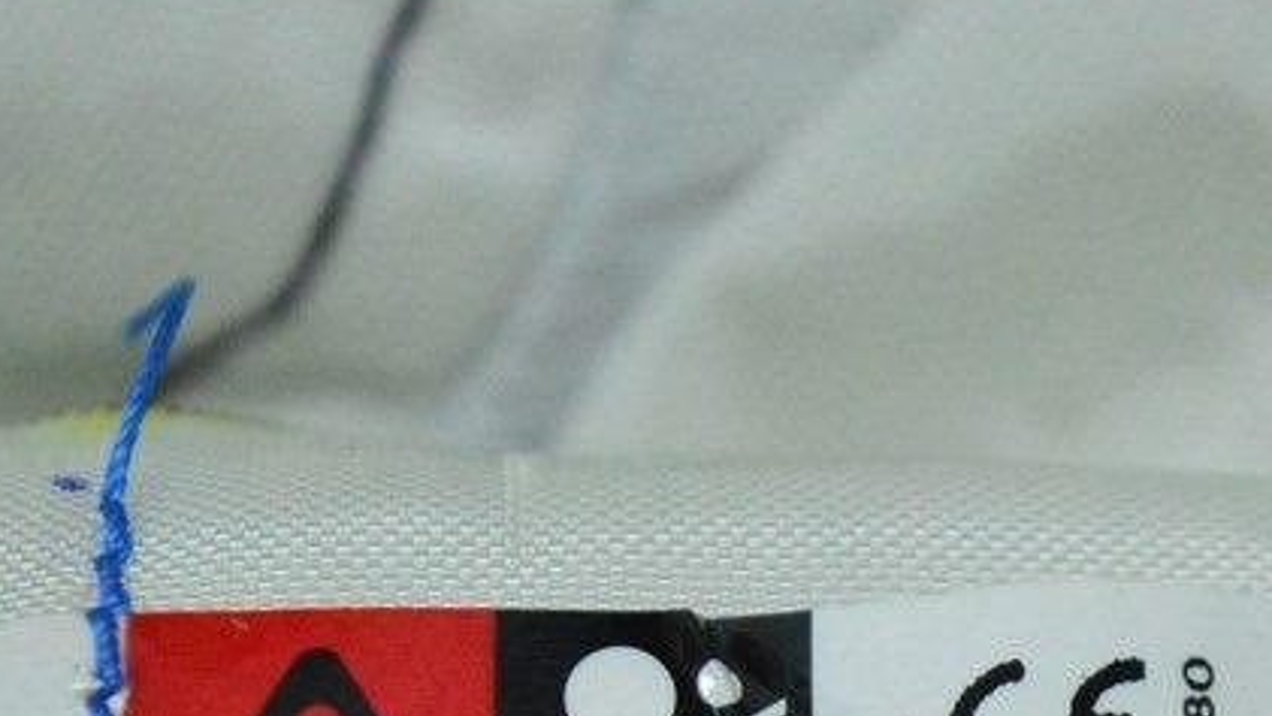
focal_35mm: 210
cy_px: 796
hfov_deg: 10.2
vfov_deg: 5.8
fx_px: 7094
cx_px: 1281
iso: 6400
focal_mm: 55
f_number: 6.3
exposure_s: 1/800
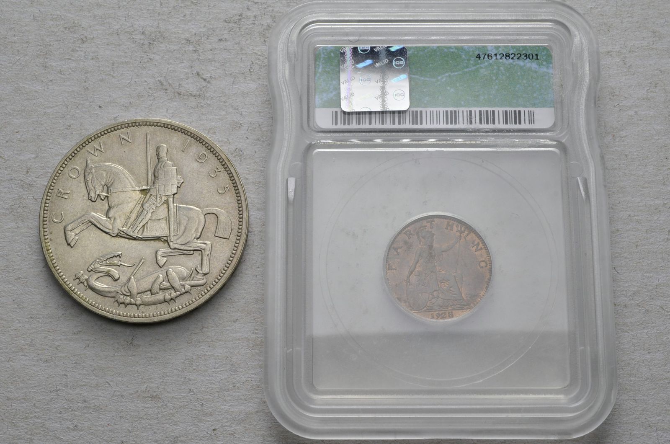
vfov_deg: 25.0
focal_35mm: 54
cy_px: 222
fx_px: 1003
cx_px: 335
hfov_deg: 36.9
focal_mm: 36
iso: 400
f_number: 14
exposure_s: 1/250
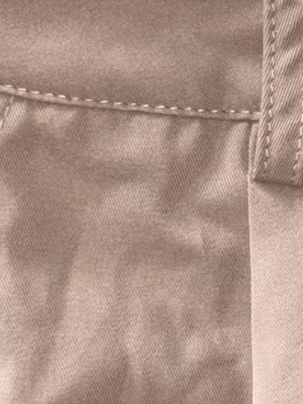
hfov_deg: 6.8
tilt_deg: -85.9
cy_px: 308
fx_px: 2288
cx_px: 932
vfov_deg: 10.1
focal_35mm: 196
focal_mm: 5.96
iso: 64
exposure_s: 1/121
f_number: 1.6
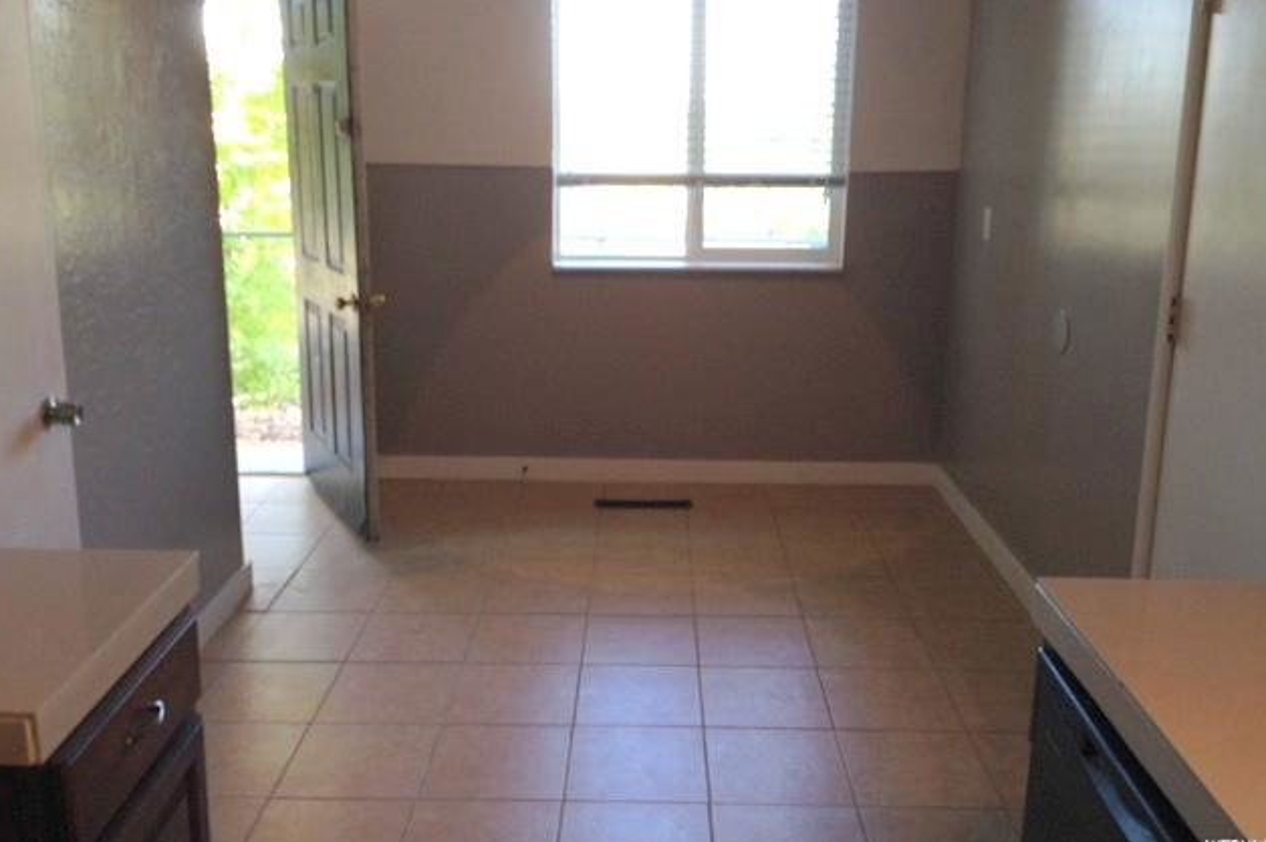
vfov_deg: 37.8
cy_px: 371
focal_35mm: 35
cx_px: 625
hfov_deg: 54.5
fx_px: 1230
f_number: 2.4
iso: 64
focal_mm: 4.12
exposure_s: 1/30
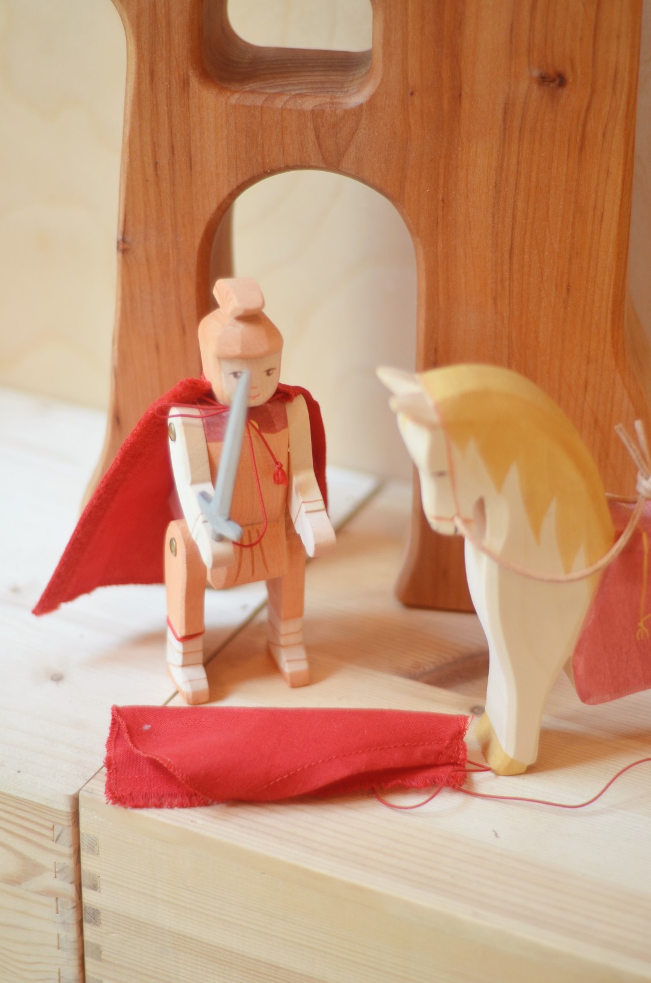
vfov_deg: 27.0
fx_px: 2044
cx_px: 326
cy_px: 492
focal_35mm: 75
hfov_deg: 18.1
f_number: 1.8
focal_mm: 50
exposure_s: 1/100
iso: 400
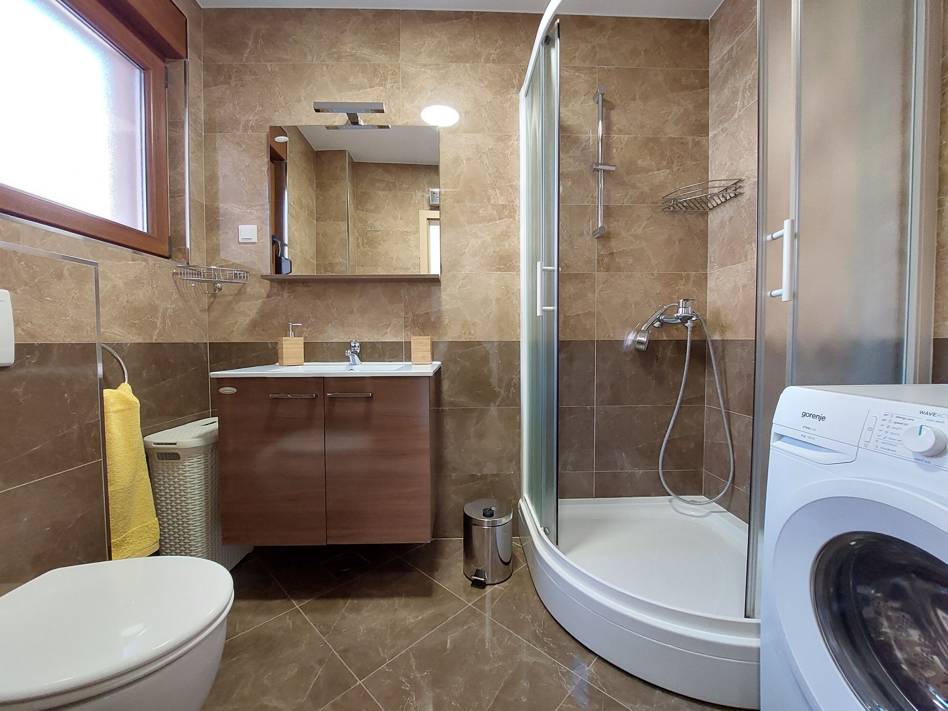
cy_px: 356
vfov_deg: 89.9
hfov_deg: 106.2
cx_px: 474
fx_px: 356
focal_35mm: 13
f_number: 2.2
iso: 320
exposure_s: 1/50
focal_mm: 1.74
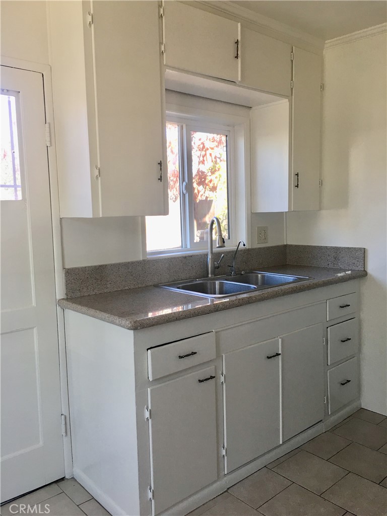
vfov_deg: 61.7
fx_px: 432
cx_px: 194
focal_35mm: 29
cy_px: 258
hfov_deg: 48.2
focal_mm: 4.15
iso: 25
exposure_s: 1/30
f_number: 2.2
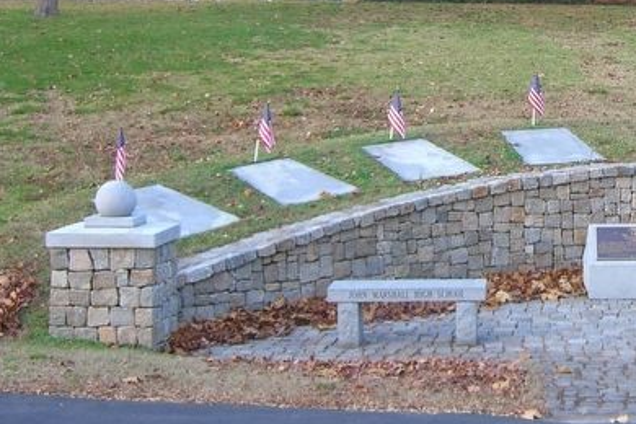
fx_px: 1431
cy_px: 68
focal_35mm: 81
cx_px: 623
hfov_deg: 24.0
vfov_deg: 16.7
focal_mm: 7.9
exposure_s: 1/30
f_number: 2.8
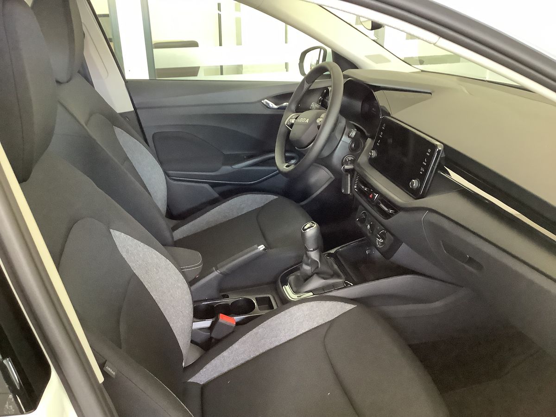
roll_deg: +0.8
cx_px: 278
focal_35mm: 31
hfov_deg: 58.4
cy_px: 208
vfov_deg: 45.4
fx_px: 498
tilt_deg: -23.5
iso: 320
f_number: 2.4
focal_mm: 3.3
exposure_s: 1/25
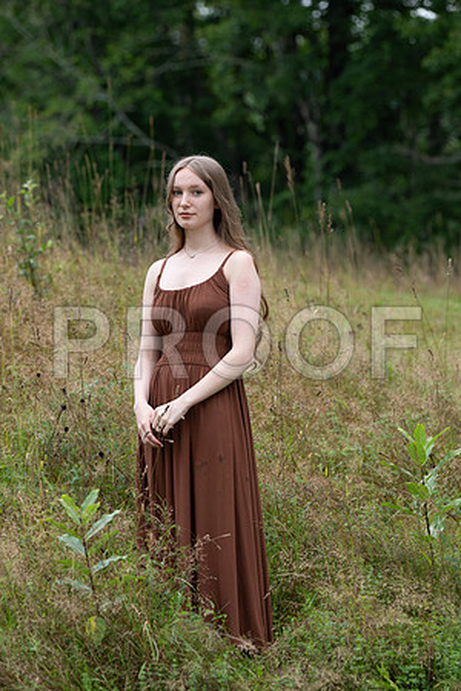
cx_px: 230
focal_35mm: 155
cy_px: 346
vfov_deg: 13.2
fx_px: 2977
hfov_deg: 8.9
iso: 640
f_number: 5
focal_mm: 155
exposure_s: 1/200
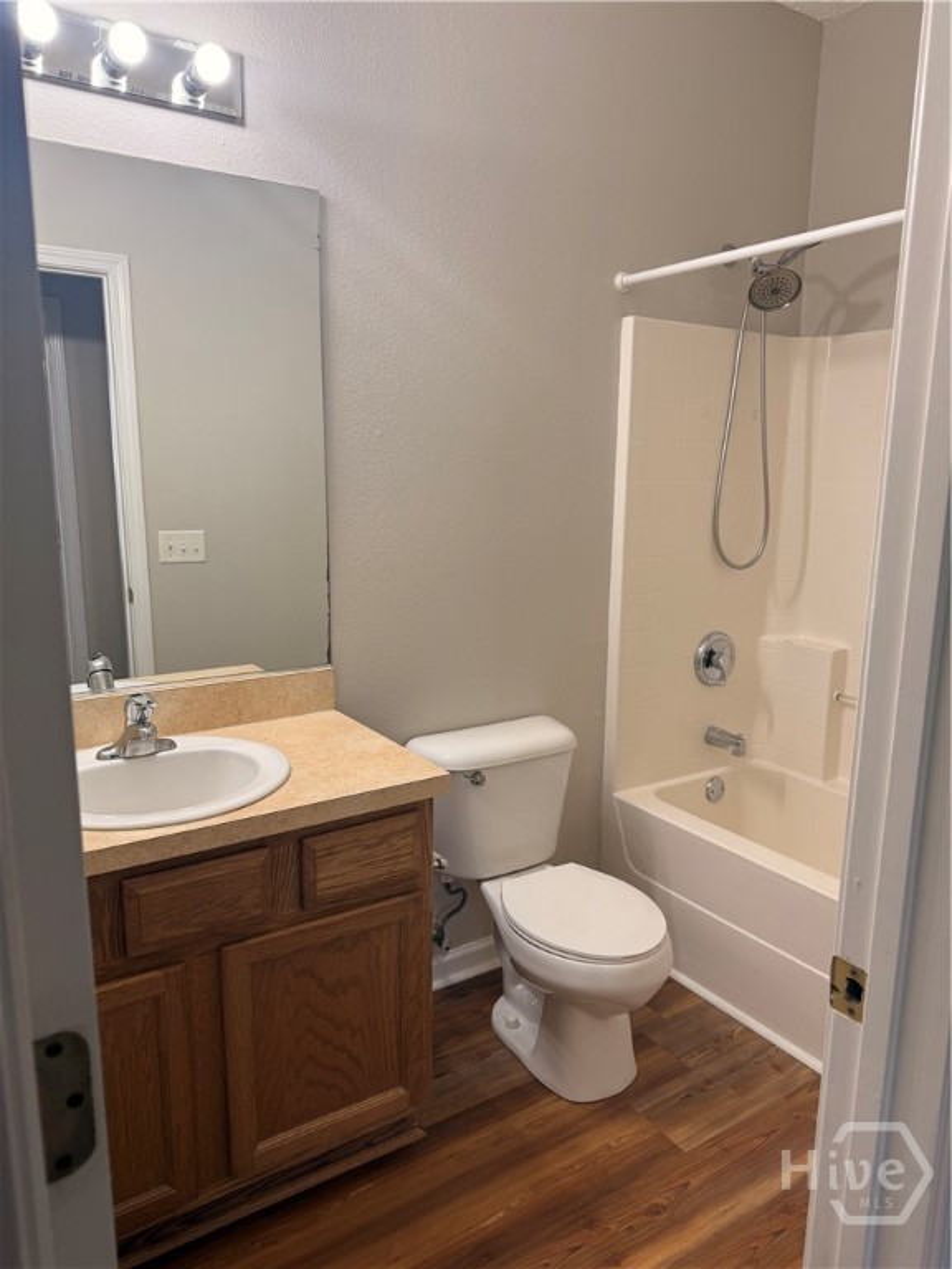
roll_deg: -1.4
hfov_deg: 56.8
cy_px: 634
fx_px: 880
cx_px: 476
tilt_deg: -10.3
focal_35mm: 24
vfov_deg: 71.6
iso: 125
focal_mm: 6.76
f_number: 1.78
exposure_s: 1/120
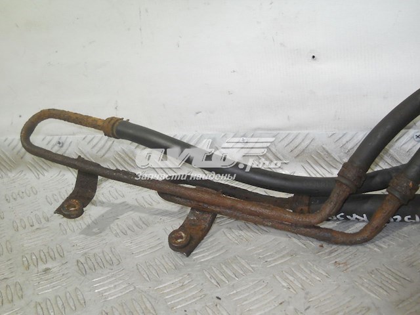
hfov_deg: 45.8
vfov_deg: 35.1
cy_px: 158
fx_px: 497
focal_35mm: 41
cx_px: 210
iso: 160
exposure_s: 1/30
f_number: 3.1
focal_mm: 6.72
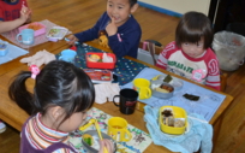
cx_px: 77
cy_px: 55
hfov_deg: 37.1
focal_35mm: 54
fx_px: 360
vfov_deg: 23.8
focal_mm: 18
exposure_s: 1/125
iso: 360
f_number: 4
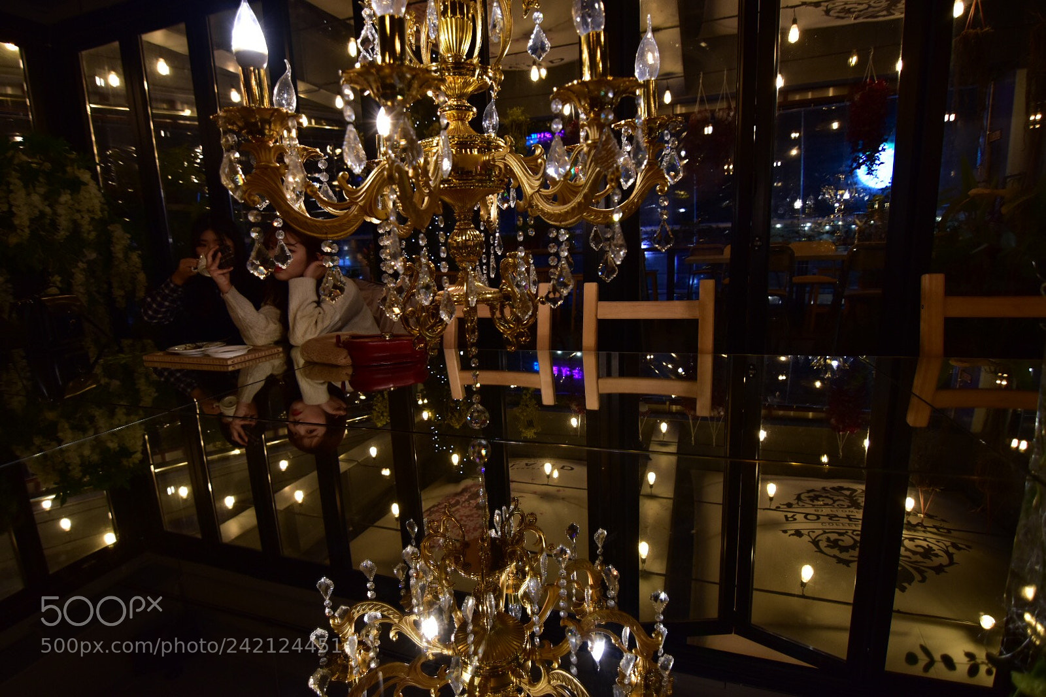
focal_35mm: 16
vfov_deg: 72.1
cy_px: 348
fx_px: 479
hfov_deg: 95.0
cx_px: 523
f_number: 2.8
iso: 400
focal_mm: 11
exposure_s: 1/100
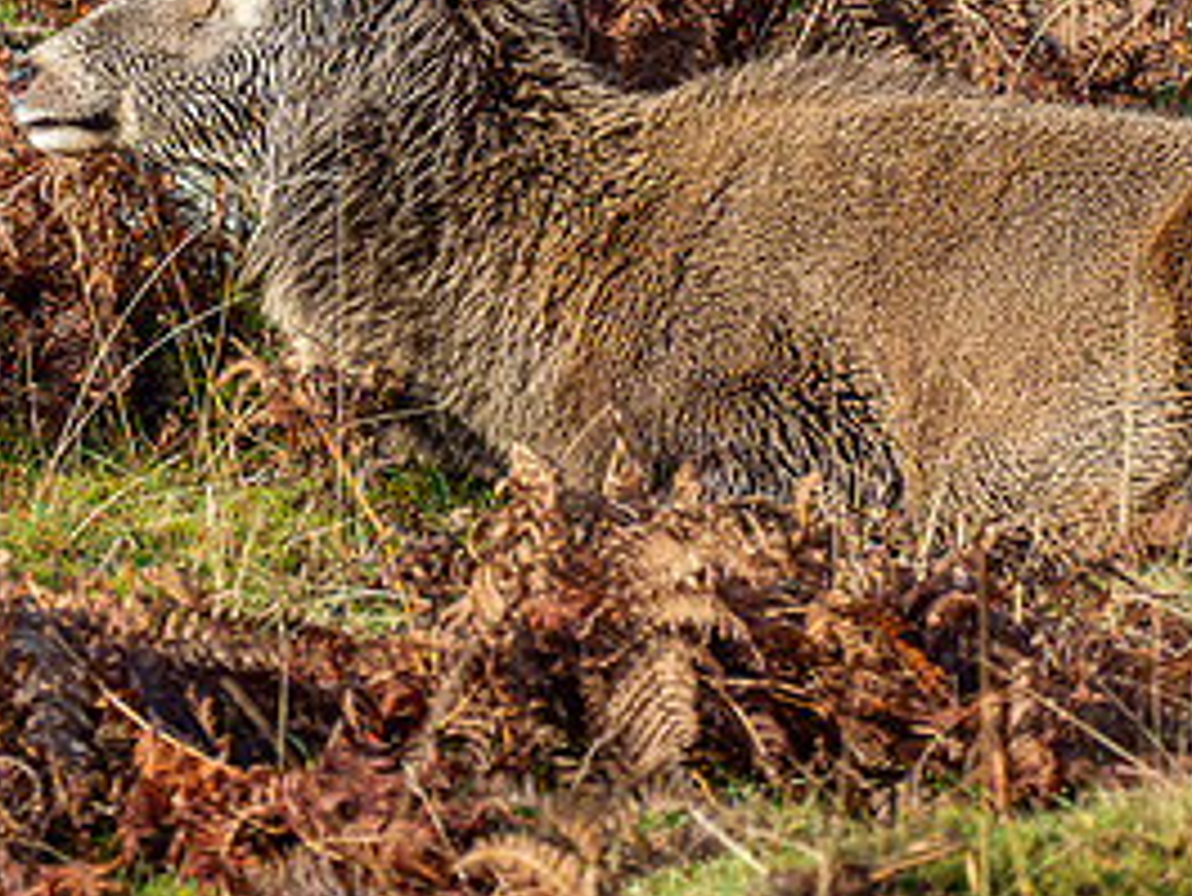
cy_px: 79
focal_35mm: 1317
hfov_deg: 1.5
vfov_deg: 1.1
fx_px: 45371
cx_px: 414
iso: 250
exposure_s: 1/400
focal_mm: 300
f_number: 4
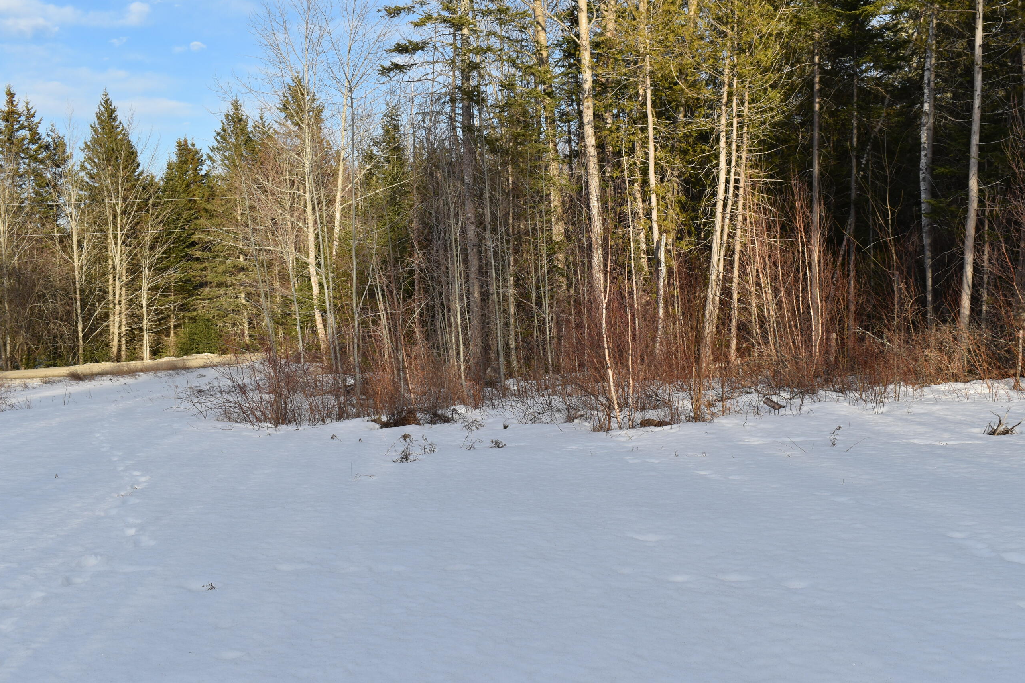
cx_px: 551
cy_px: 332
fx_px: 1196
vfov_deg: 31.9
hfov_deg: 46.4
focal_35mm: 42
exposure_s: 1/200
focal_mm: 24
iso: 100
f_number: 9
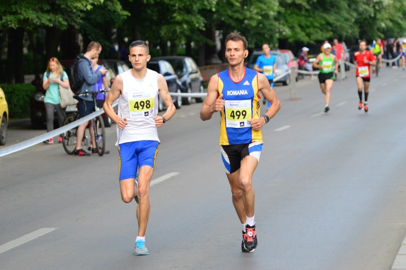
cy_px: 135
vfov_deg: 6.8
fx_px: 2282
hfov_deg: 10.2
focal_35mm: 202
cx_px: 203
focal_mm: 135
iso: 800
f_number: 5
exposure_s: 1/1250
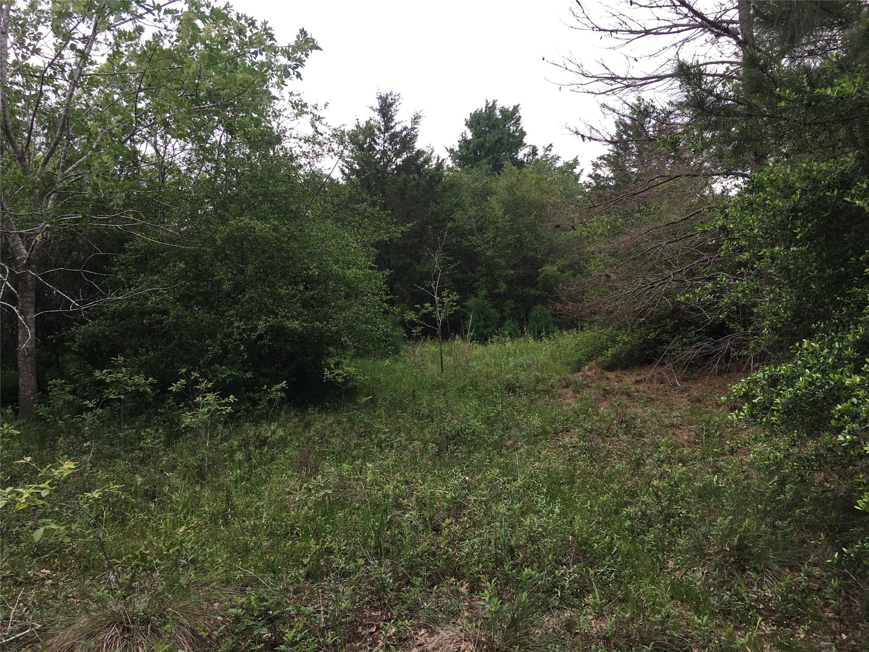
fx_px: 728
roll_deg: +1.8
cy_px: 326
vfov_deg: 48.2
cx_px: 434
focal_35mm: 29
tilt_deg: -1.7
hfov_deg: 61.7
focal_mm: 4.15
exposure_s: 1/530
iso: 25
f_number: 2.2
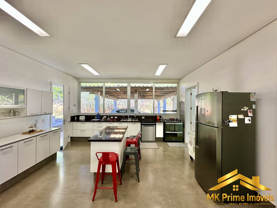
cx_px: 138
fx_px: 112
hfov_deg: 102.1
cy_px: 104
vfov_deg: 85.7
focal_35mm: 14
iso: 100
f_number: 2.2
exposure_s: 1/120
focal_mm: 2.22
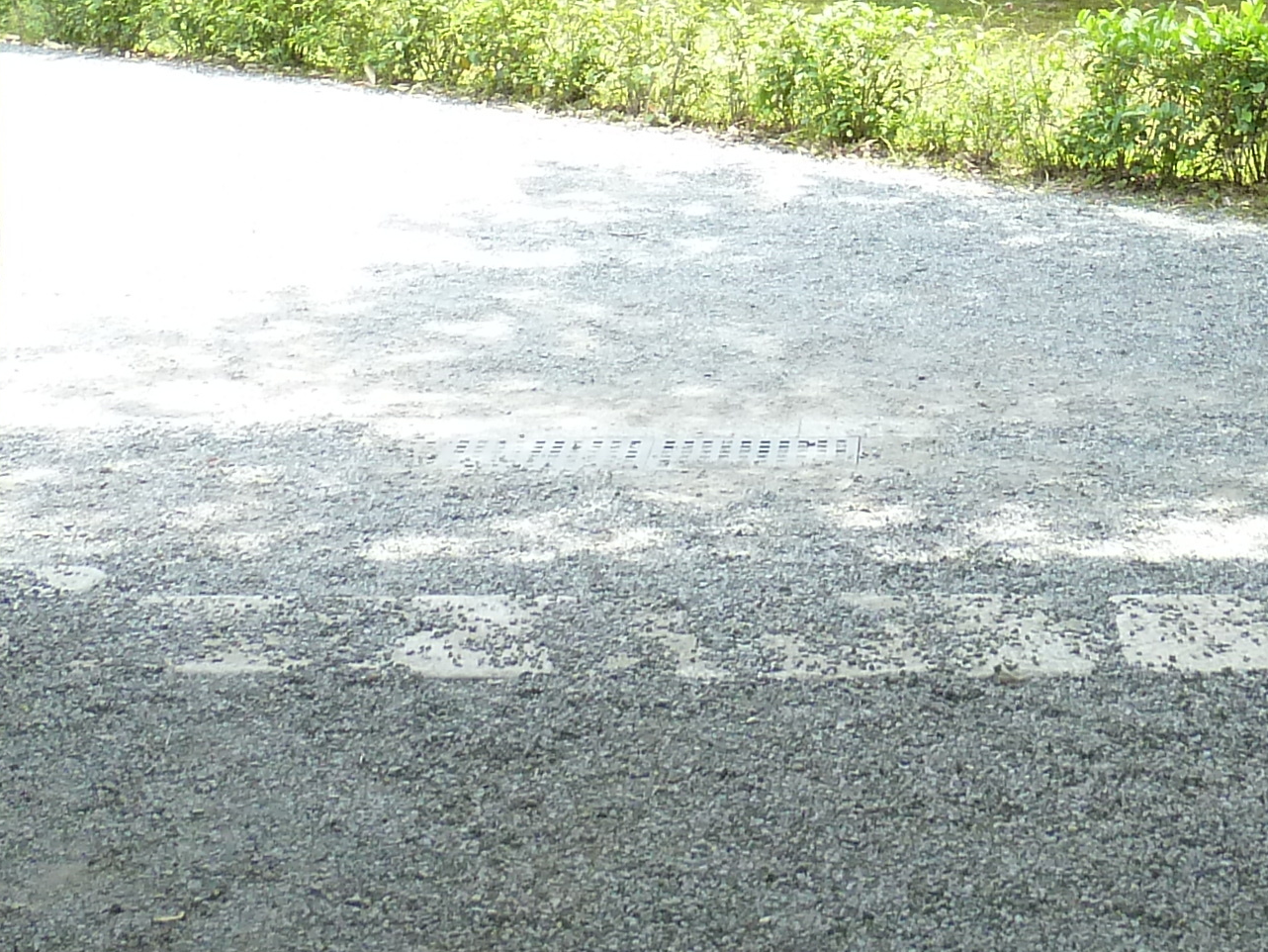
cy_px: -474
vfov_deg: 17.1
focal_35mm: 78
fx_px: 2858
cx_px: 877
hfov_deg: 24.9
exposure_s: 1/100
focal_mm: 4.1
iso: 125
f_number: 3.5
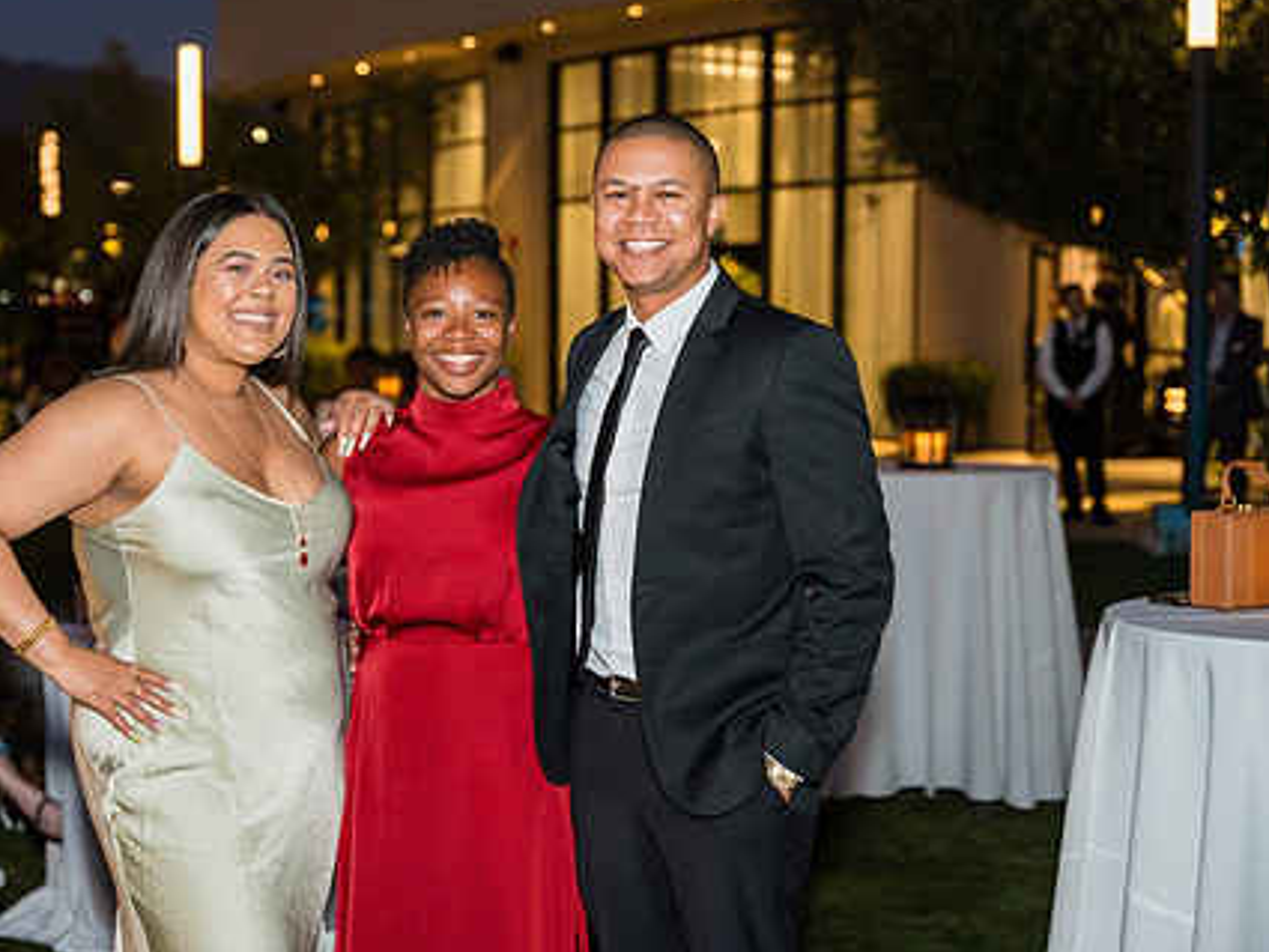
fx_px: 2420
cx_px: 409
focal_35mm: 66
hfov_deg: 29.2
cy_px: 485
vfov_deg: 22.3
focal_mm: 50.3
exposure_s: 1/125
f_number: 2.8
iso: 2500
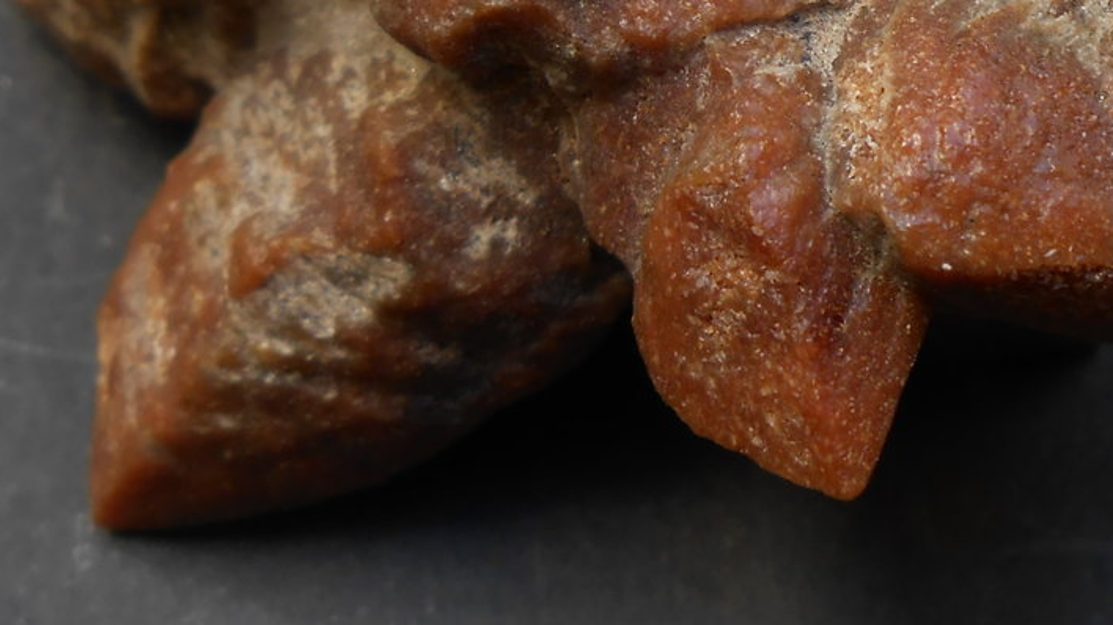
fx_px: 1889
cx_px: 657
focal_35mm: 64
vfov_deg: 17.7
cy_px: -176
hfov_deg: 32.8
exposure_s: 1/30
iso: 80
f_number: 3.5
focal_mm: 4.6
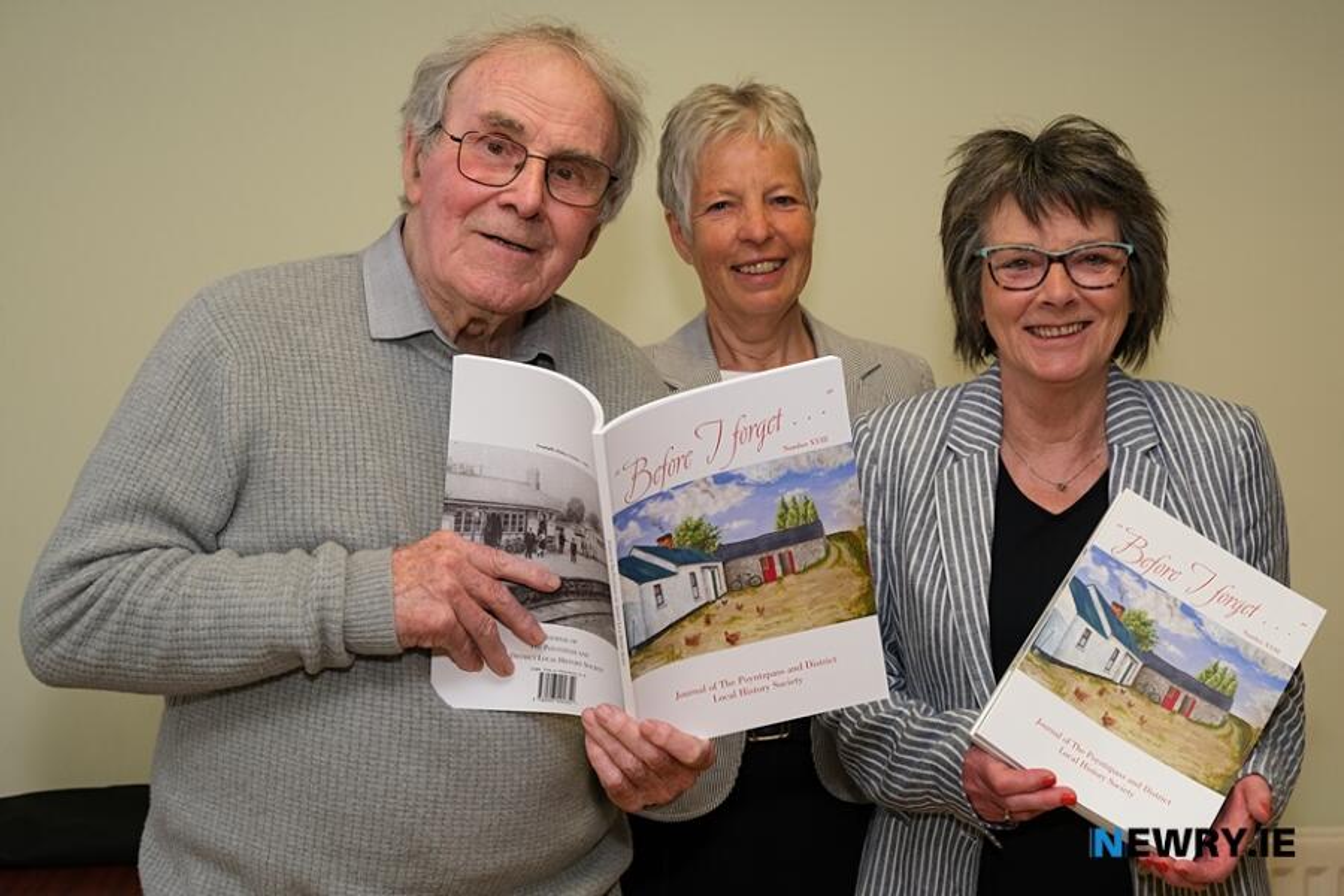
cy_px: 448
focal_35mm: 45
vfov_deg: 29.9
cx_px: 672
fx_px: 1680
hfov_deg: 43.6
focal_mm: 30.2
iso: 400
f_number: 4.5
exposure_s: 1/125
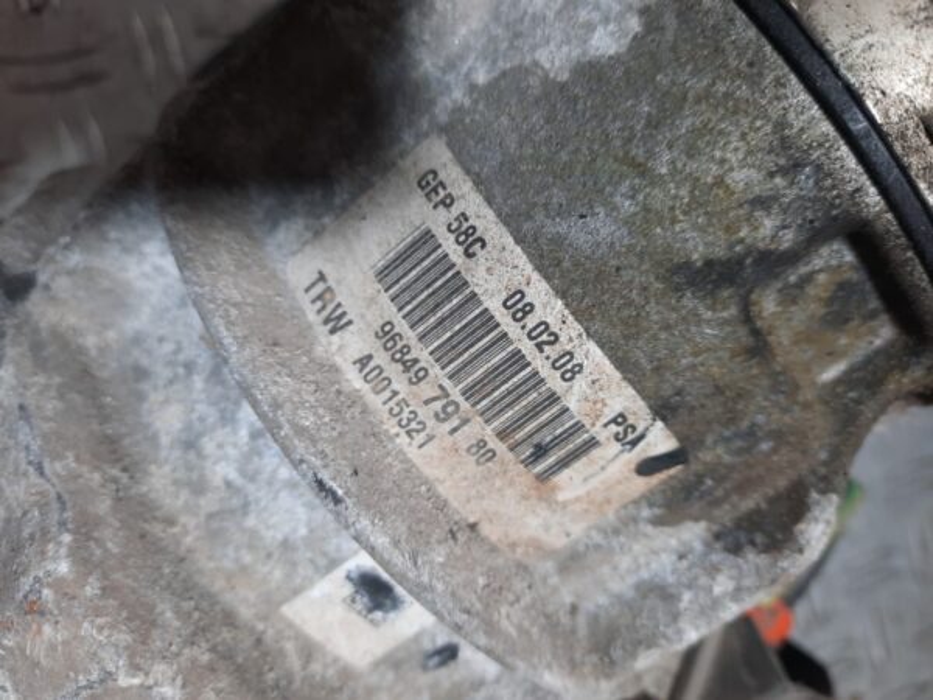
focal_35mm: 25
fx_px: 674
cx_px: 466
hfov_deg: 69.4
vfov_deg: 54.9
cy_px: 350
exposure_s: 1/50
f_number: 2
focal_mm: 4.6
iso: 160
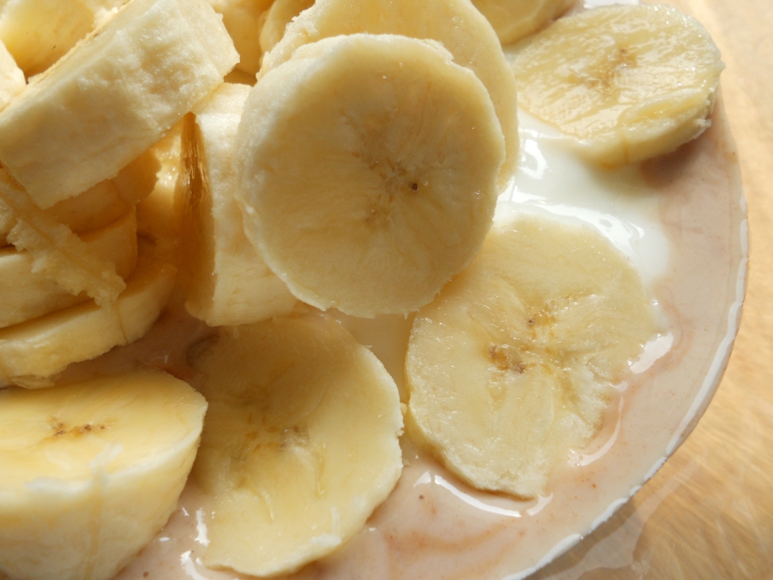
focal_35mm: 32
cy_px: 290
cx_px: 386
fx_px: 715
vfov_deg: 44.2
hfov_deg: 56.8
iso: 80
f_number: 3.5
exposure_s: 1/100
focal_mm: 5.8
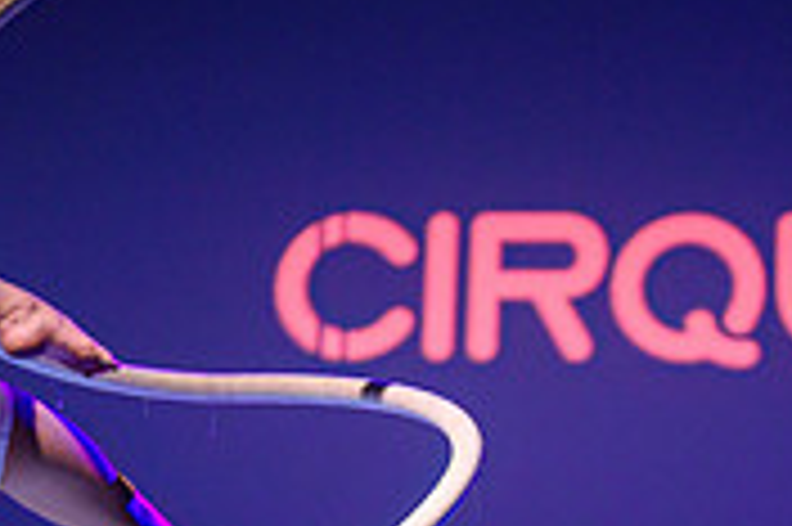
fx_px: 4396
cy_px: 710
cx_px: 599
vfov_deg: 6.8
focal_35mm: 200
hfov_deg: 10.3
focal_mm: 50
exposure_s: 1/200
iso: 1600
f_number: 1.2
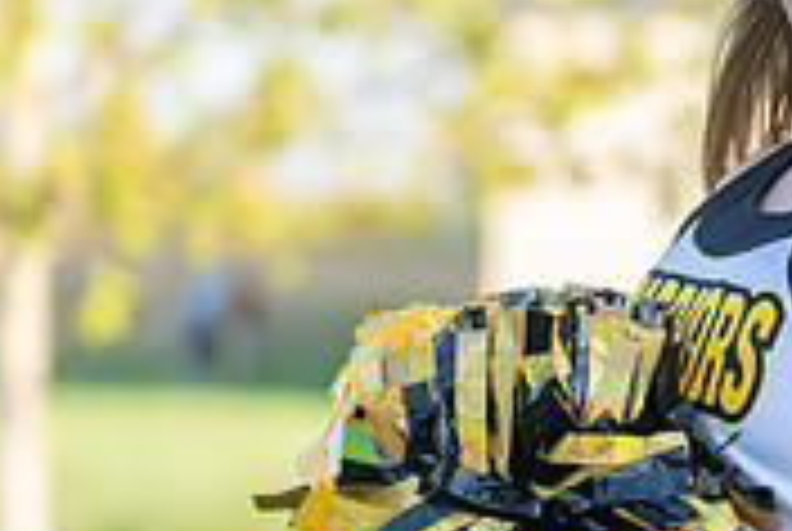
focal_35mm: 401
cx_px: 1192
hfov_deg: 5.1
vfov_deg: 3.4
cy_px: 389
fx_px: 8837
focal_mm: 122
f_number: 3.5
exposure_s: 1/320
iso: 100
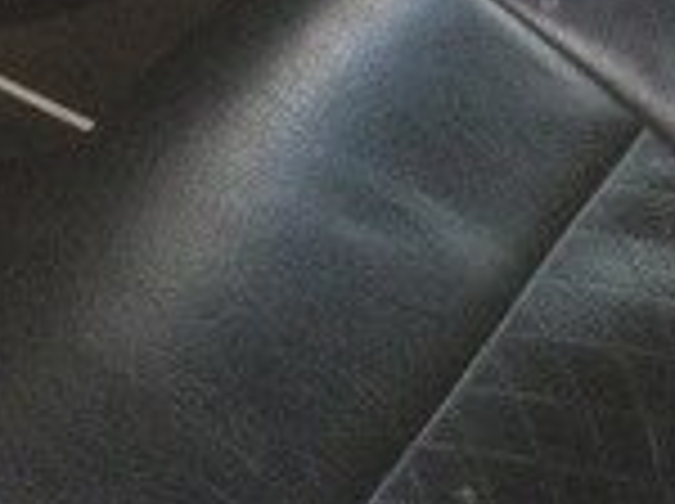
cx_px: 436
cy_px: -565
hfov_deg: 15.4
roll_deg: -1.5
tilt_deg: -32.4
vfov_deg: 10.4
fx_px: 2492
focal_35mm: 128
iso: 320
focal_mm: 4.15
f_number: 2.2
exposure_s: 1/33
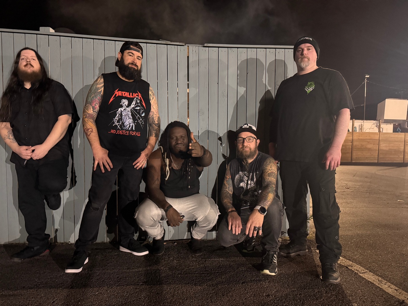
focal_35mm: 24
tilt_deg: -3.6
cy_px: 153
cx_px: 204
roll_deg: -0.6
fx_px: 283
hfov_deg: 71.6
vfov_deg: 56.8
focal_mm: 6.76
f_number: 1.78
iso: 1600
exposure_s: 1/30
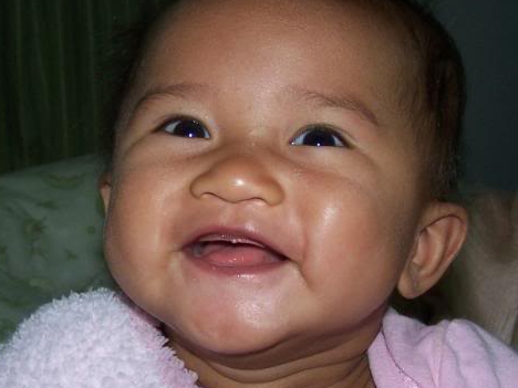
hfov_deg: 23.8
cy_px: 255
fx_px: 1227
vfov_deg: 17.9
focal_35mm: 82
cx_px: 210
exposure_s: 1/60
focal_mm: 6.3
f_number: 2.8
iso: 80
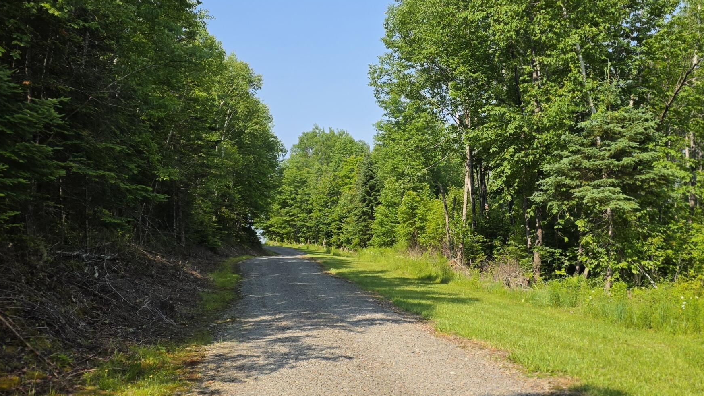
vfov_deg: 27.7
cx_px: 437
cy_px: 230
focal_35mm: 43
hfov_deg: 47.0
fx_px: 803
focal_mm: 6.3
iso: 80
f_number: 1.7
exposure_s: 1/3177
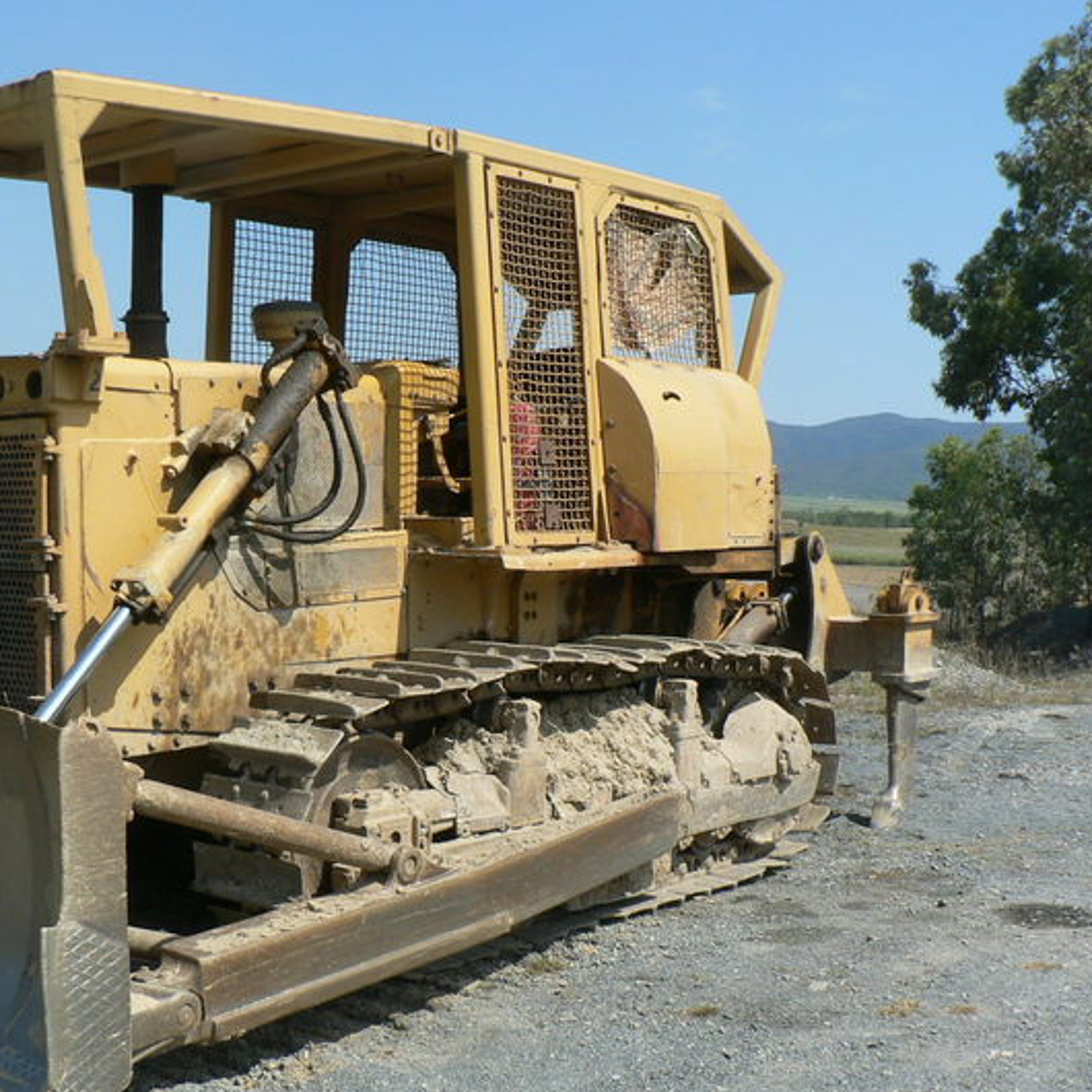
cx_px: 344
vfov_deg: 35.3
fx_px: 1713
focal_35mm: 48
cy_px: 604
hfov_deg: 34.9
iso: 80
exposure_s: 1/400
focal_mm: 6
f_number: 5
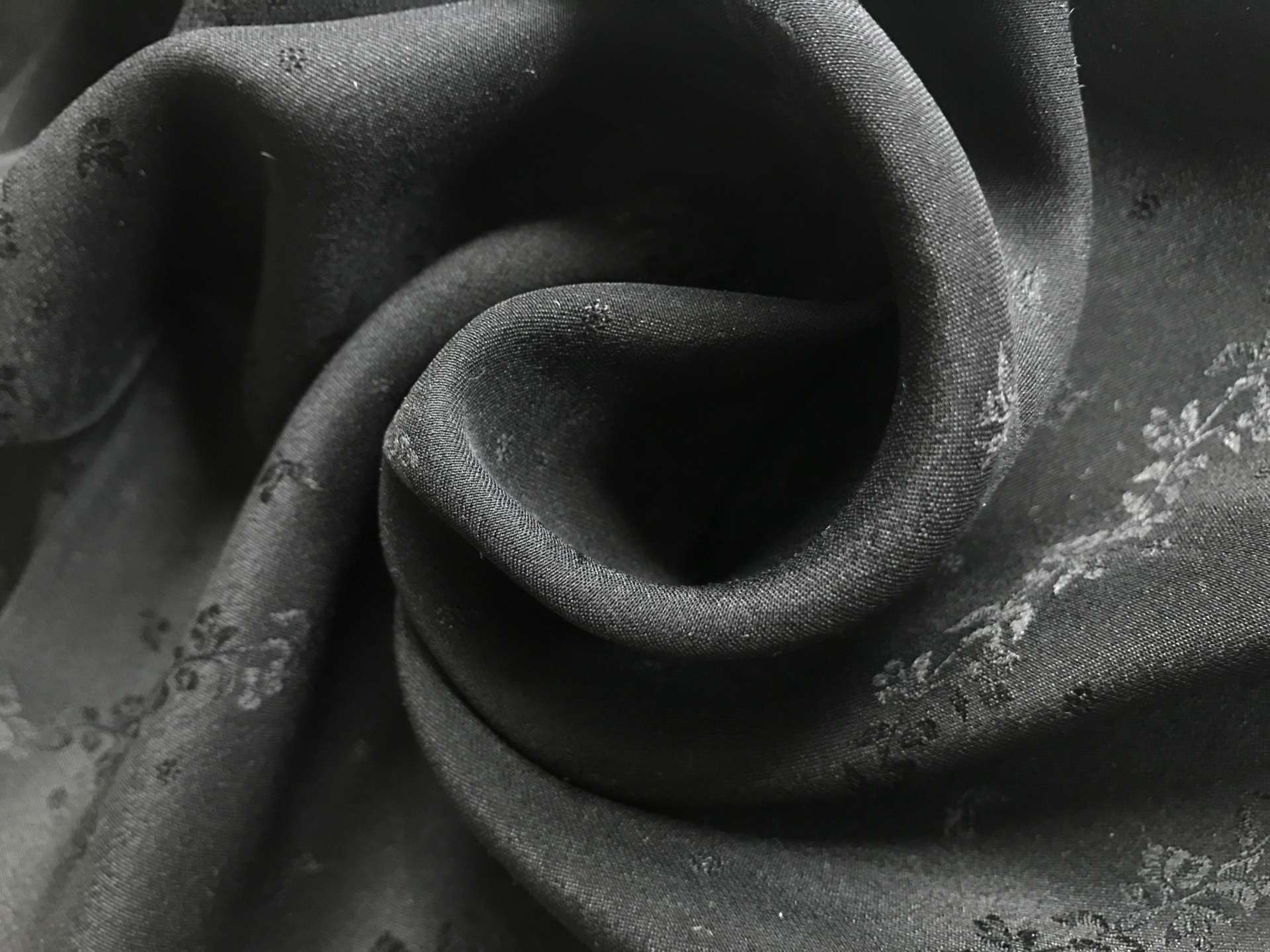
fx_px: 1027
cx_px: 635
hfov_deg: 63.4
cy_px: 476
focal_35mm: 28
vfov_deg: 49.7
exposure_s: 1/15
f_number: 1.8
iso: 100
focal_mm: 3.99
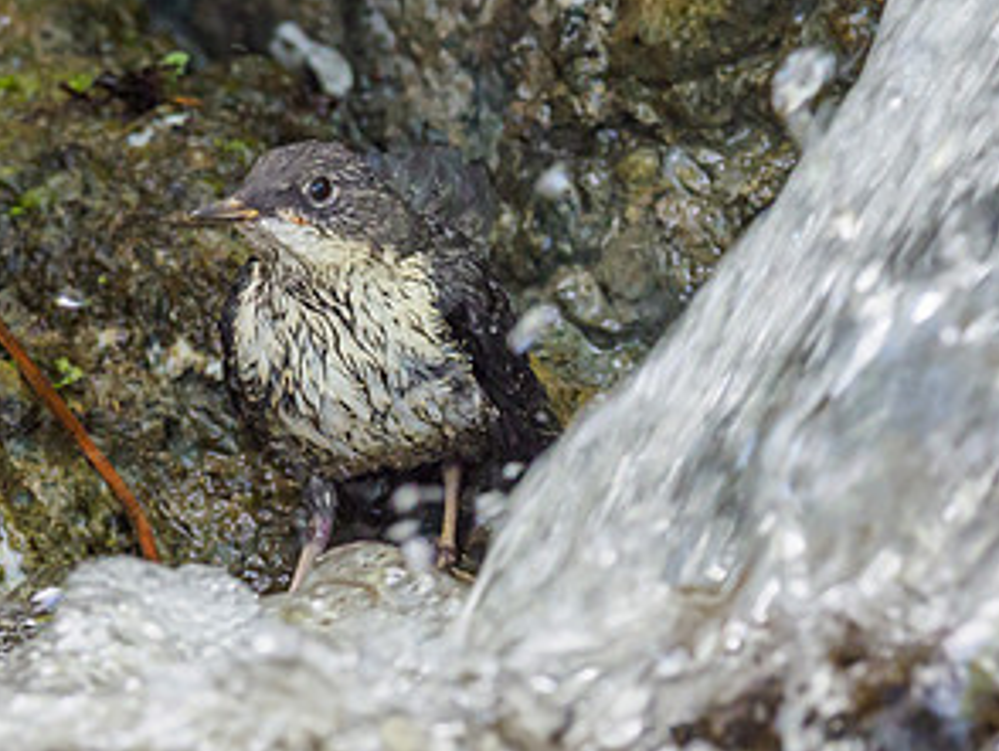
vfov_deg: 1.1
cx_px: 365
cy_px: 271
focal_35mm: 1404
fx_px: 40552
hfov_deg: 1.4
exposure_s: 1/320
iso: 1600
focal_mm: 300
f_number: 4.5
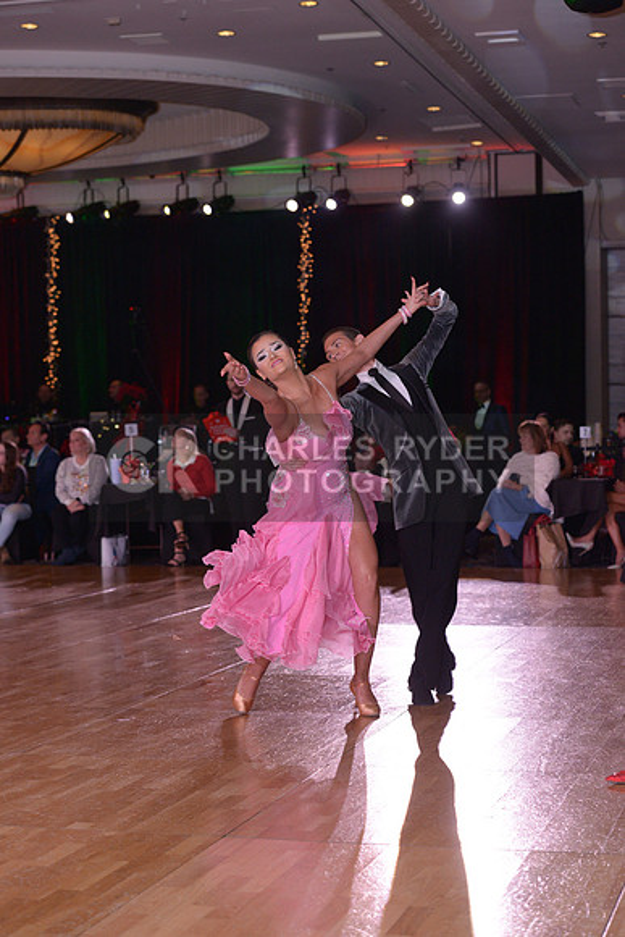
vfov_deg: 28.8
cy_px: 468
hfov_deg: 19.5
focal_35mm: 70
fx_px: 1822
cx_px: 312
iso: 1250
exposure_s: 1/250
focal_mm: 70
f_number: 5
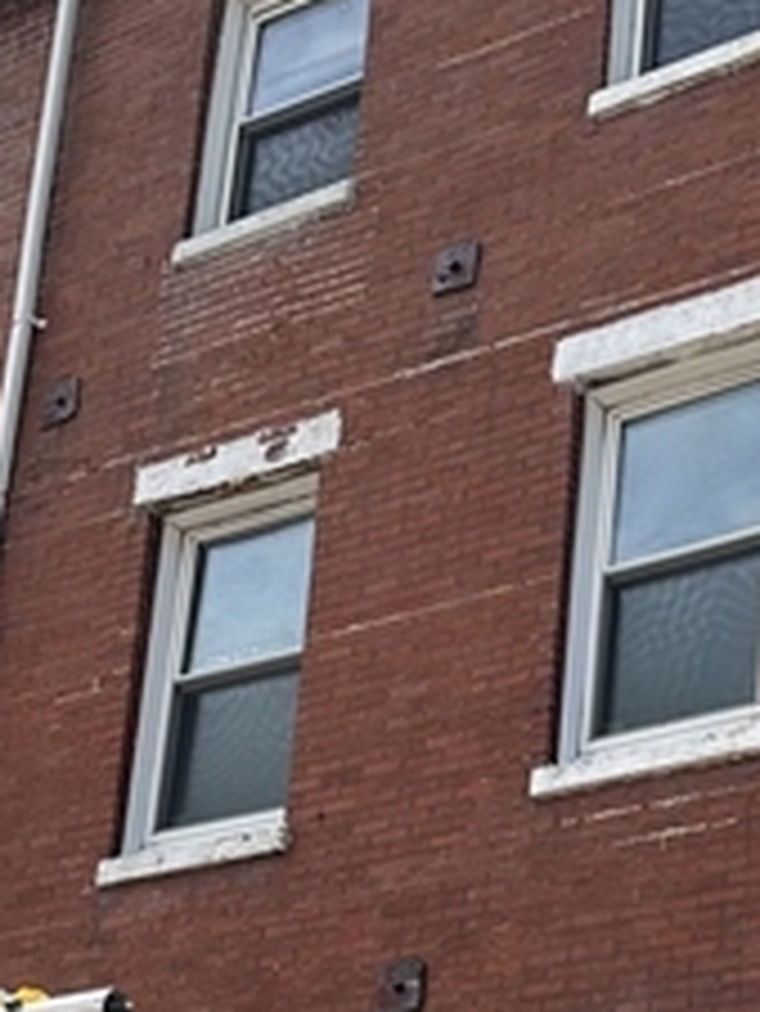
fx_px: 2398
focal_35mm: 82
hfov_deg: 17.8
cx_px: 621
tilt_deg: +18.2
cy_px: 1106
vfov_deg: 22.5
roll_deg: -2.9
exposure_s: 1/1751
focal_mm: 6.86
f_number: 1.78
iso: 80
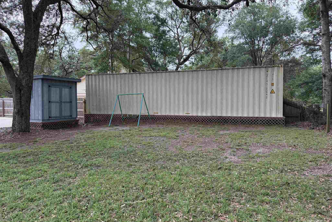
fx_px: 231
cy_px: 109
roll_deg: +0.8
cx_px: 166
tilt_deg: -3.4
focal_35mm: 25
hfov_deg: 71.5
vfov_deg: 51.3
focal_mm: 6.76
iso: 160
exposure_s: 1/224
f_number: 1.78
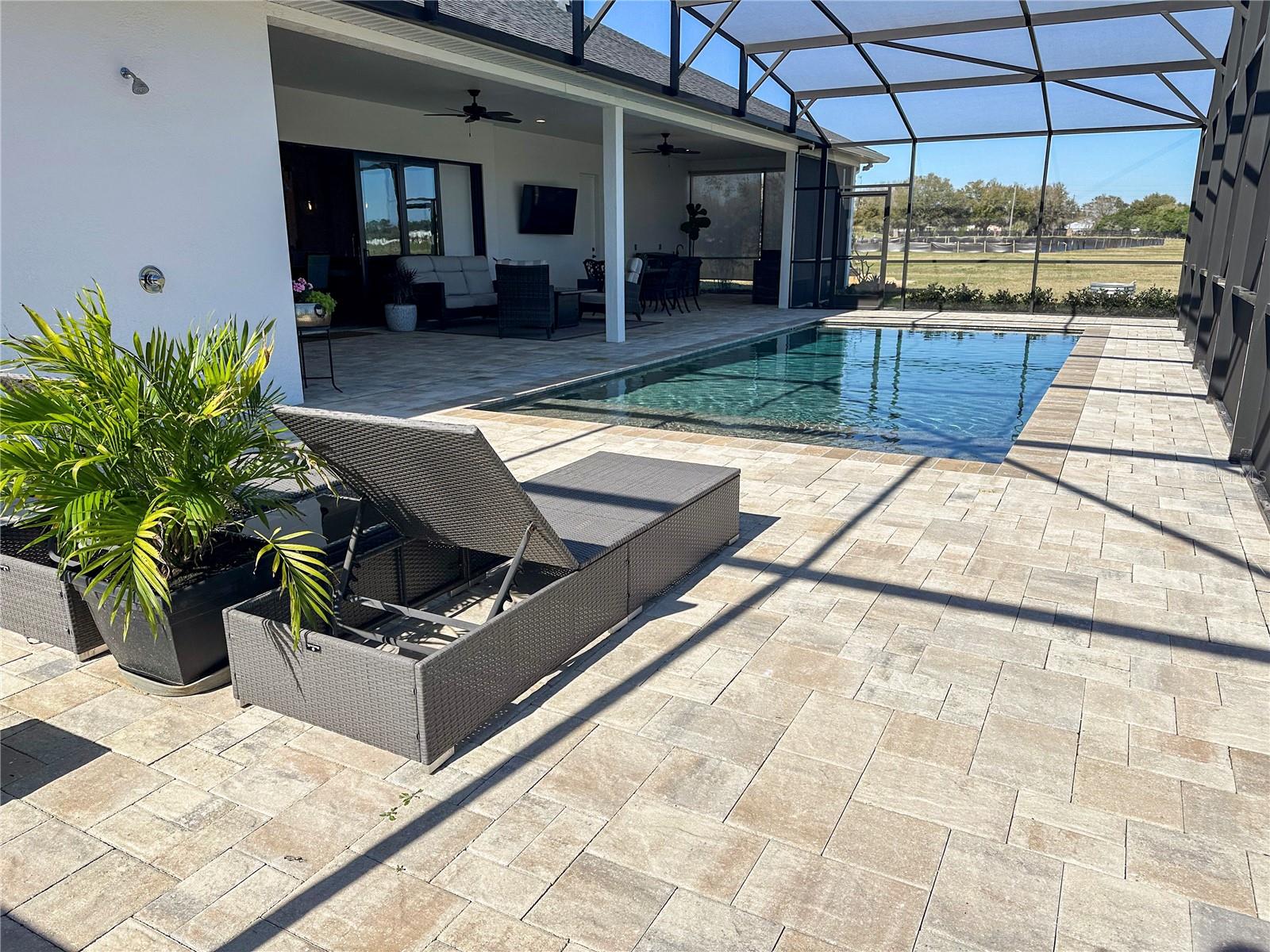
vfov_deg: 56.8
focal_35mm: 24
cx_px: 635
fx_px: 881
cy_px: 476
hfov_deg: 71.6
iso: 80
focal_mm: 6.86
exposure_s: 1/4016
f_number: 1.78
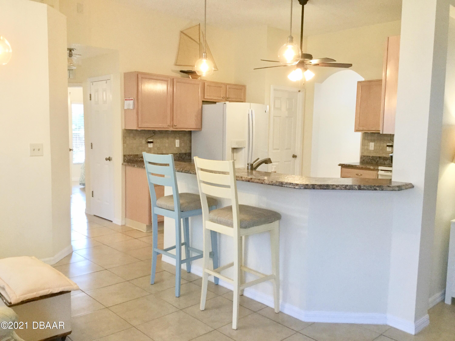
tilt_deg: -7.4
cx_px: 228
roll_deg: -1.9
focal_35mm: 31
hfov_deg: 58.4
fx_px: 407
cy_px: 170
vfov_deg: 45.4
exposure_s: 1/30
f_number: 2.4
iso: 125
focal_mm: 3.3
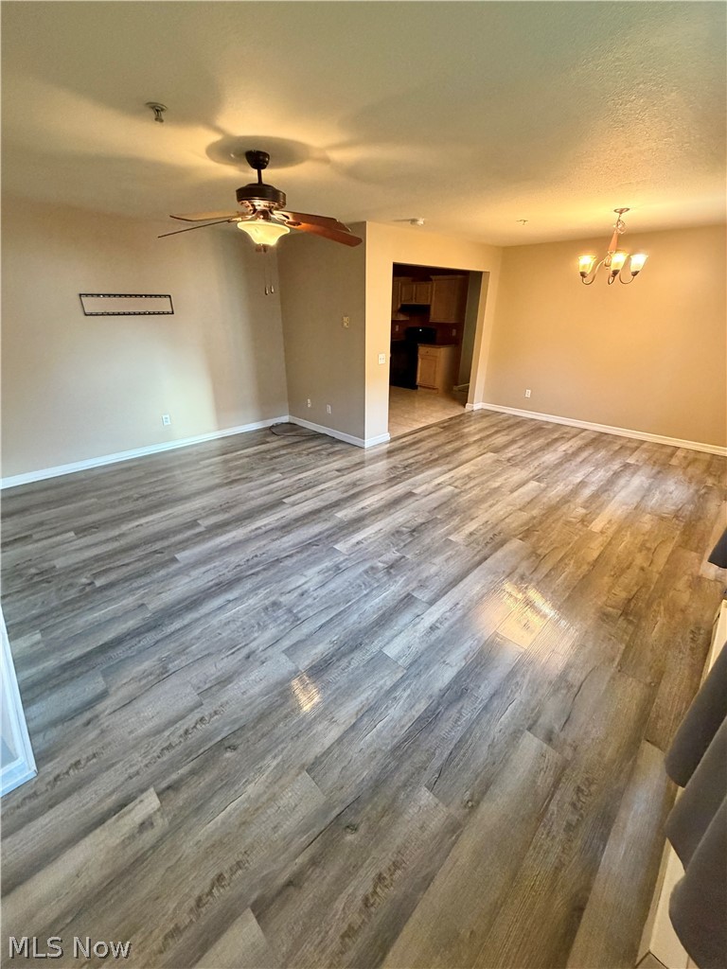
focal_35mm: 14
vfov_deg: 102.1
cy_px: 484
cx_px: 364
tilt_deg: -26.2
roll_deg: -0.5
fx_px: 392
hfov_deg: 85.7
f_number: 2.2
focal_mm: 2.22
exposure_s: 1/60
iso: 500
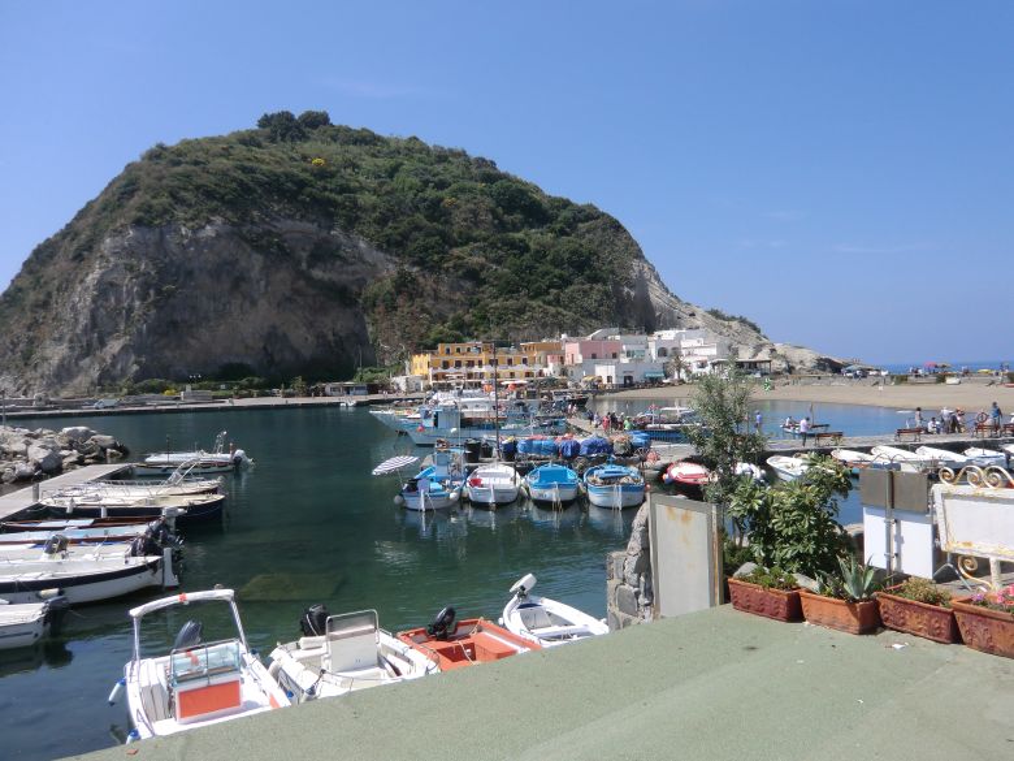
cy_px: 380
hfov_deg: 71.6
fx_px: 703
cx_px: 507
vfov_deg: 56.8
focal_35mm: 24
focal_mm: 4.3
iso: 64
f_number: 3.2
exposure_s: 1/1000
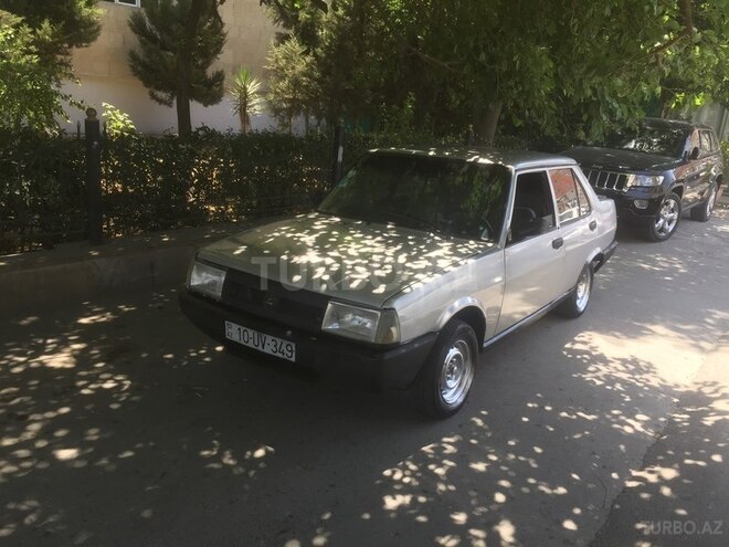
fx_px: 611
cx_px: 364
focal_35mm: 29
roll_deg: -4.9
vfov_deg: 48.2
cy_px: 274
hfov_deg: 61.7
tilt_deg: -14.5
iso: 32
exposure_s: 1/175
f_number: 2.2
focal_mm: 4.15
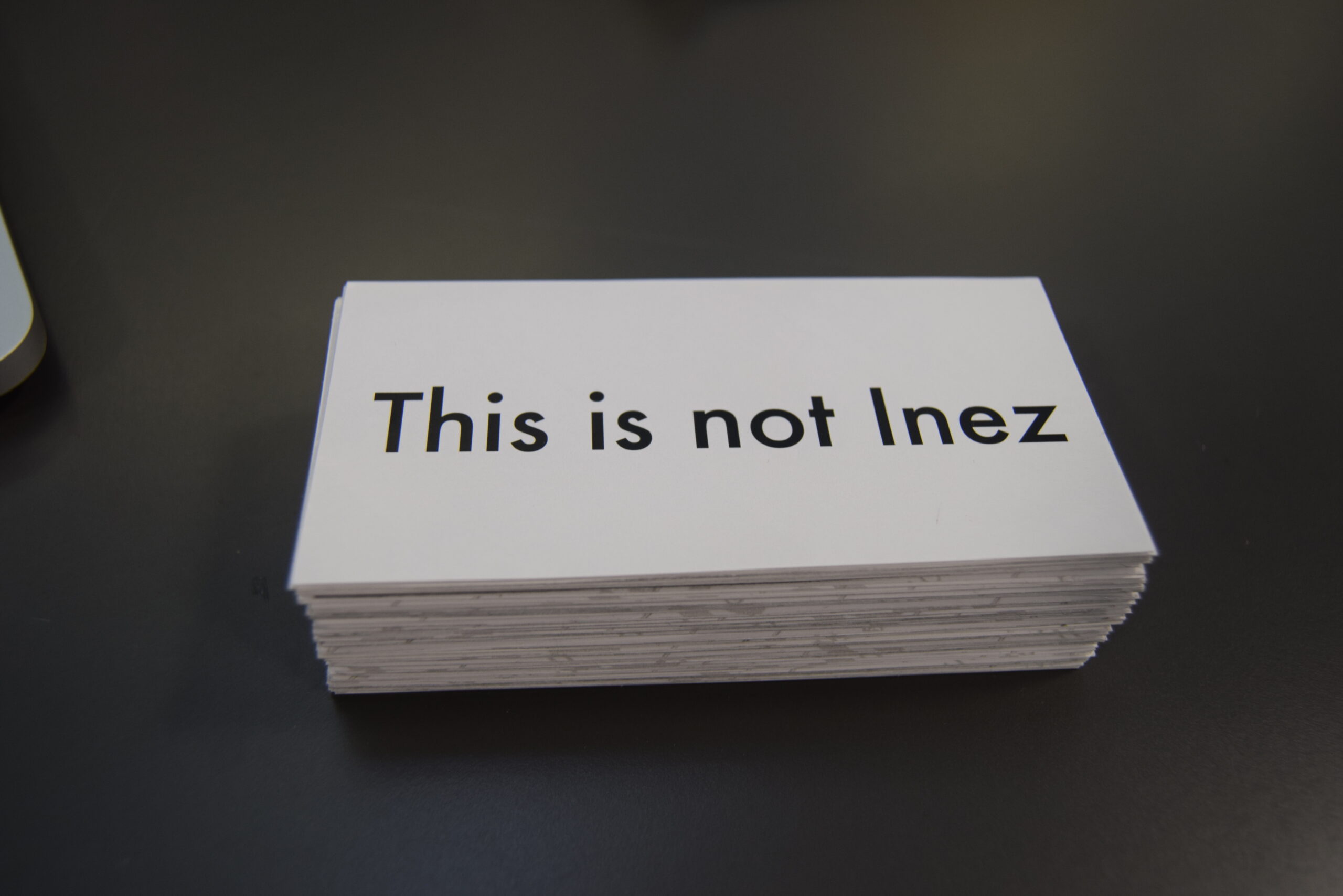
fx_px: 1231
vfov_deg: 40.0
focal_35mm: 33
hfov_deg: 57.2
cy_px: 448
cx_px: 672
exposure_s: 1/60
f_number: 4
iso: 450
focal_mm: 22
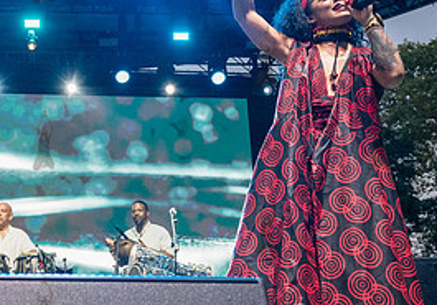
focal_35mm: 59
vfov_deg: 23.7
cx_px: 96
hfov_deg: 32.7
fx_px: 727
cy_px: 131
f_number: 4
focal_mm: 24
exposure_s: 1/500
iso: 4000
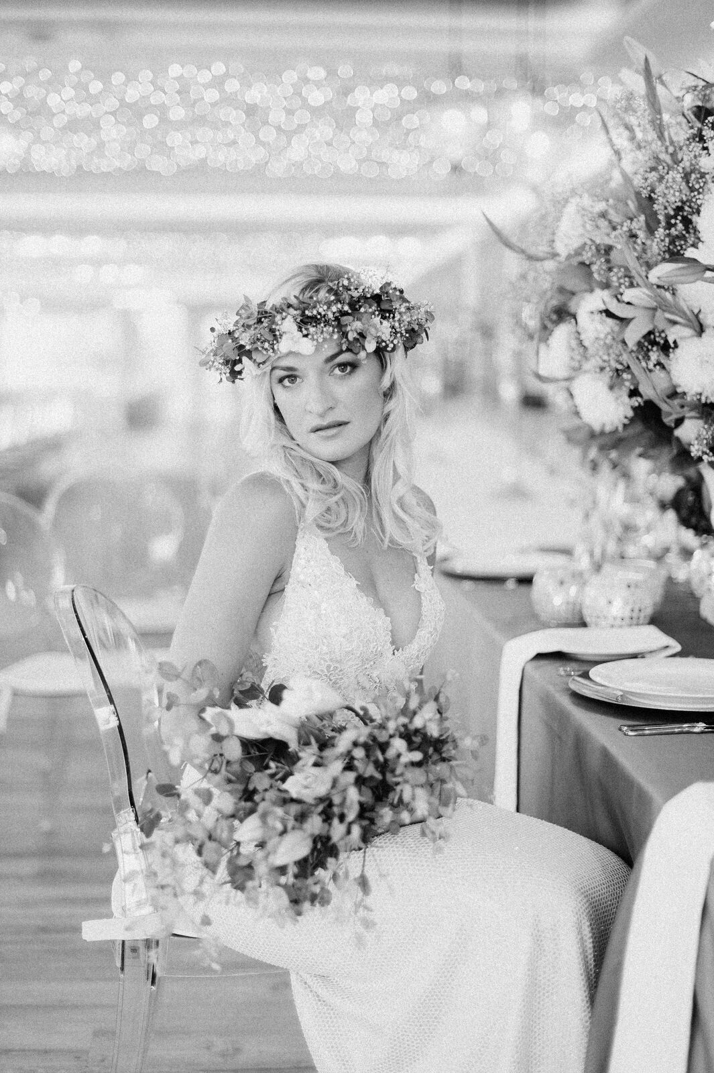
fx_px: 1489
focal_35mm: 50
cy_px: 536
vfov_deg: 39.6
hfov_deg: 27.0
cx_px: 357
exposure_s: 1/200
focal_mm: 50
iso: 400
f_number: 1.4
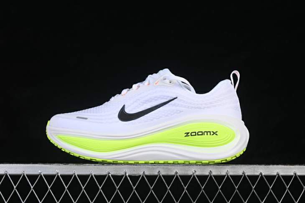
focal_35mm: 75
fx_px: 635
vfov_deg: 18.2
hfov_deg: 27.0
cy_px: 102
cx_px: 152
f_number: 8
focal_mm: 50
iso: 160
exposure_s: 1/80
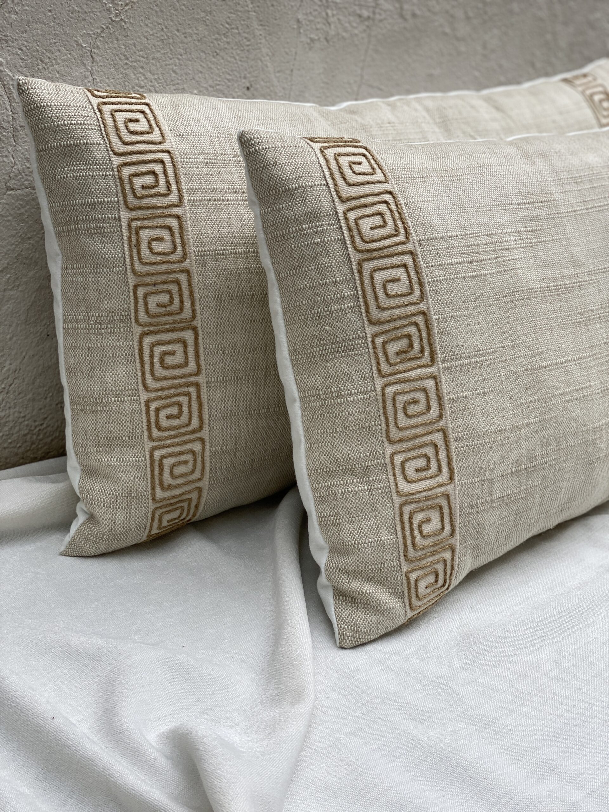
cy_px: 406
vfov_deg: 36.8
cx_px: 304
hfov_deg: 28.0
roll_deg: -7.4
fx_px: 1220
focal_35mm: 52
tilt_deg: -22.5
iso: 20
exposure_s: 1/249
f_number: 2
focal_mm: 6
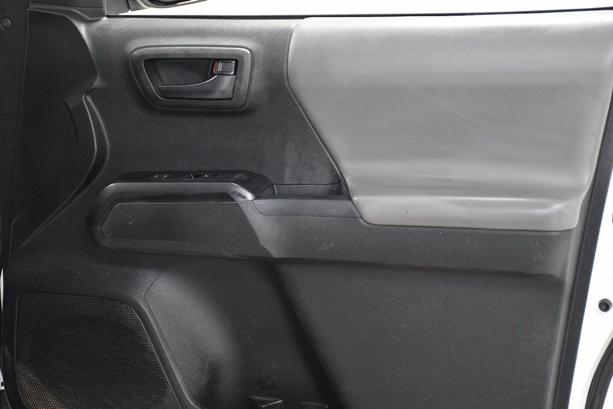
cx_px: 306
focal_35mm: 75
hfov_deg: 27.0
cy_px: 204
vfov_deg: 18.2
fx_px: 1277
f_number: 4.8
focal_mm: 50
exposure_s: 1/100
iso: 2500
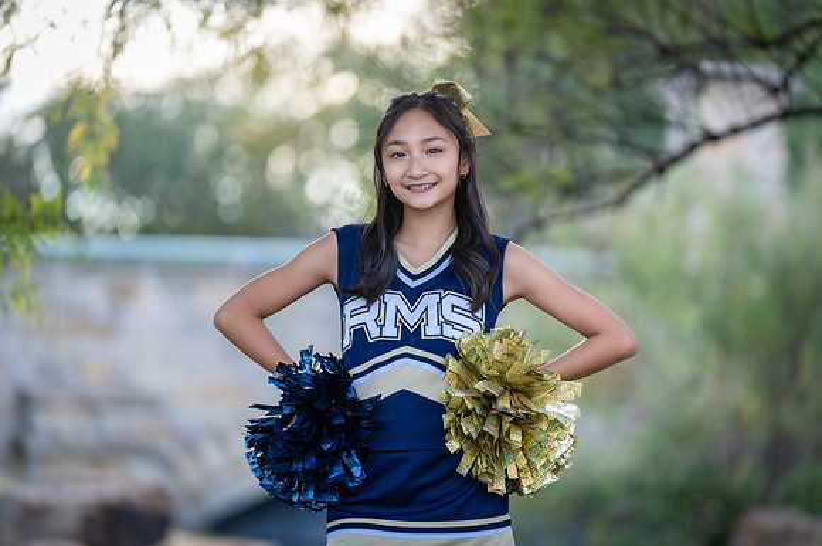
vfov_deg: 7.8
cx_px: 425
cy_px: 258
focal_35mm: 175
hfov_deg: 11.8
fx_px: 3981
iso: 320
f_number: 2.8
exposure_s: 1/320
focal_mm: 164
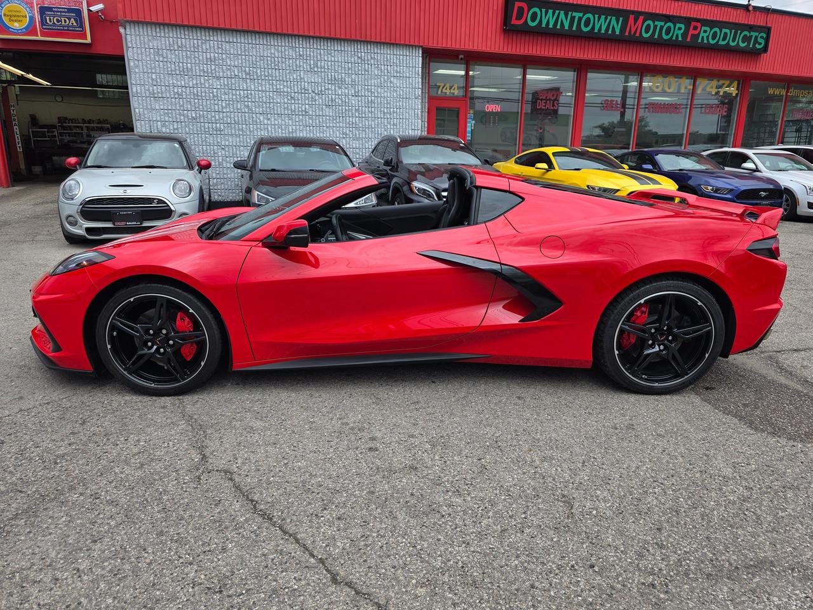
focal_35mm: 23
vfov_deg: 58.9
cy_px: 305
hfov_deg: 73.9
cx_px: 406
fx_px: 540
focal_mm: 6.3
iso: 25
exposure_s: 1/359
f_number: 1.7
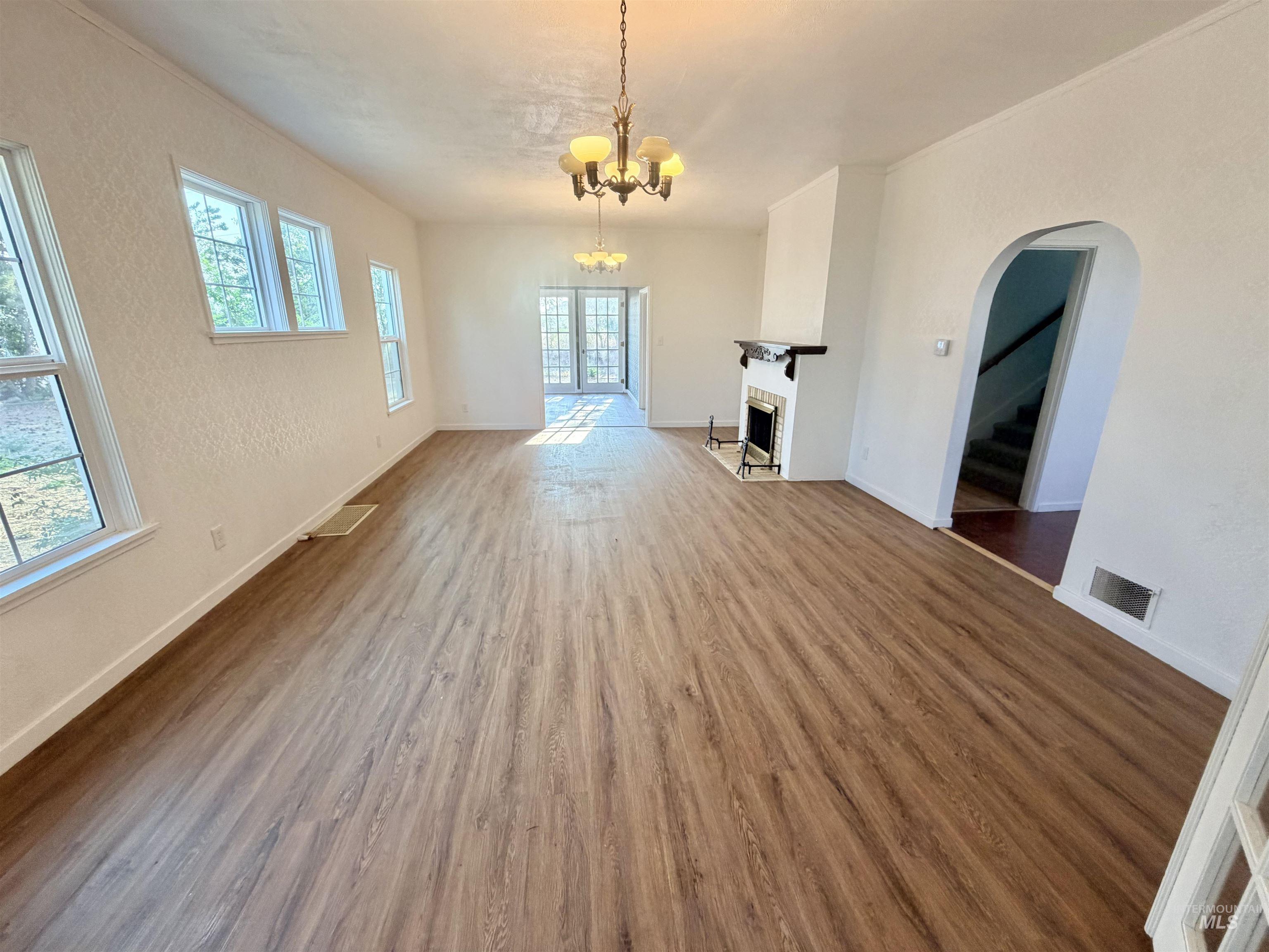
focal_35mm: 14
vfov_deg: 85.7
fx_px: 513
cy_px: 476
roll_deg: +0.1
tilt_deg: -16.9
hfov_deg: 102.1
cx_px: 634
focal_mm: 2.22
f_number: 2.2
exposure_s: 1/120
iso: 160
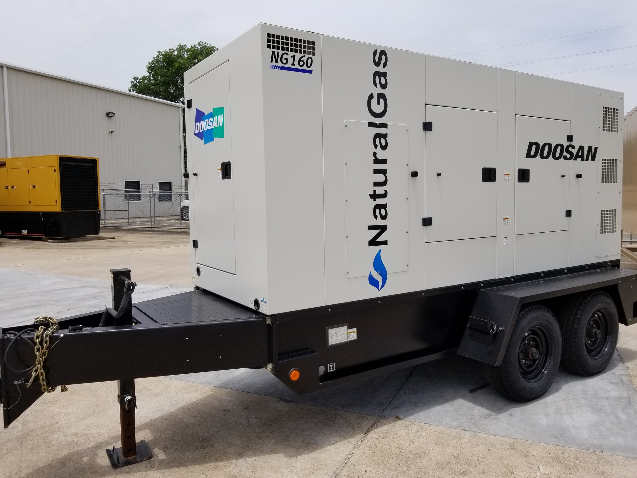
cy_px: 239
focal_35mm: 26
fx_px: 478
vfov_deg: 53.1
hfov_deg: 67.3
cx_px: 318
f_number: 1.7
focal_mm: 4.25
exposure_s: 1/3360
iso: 50
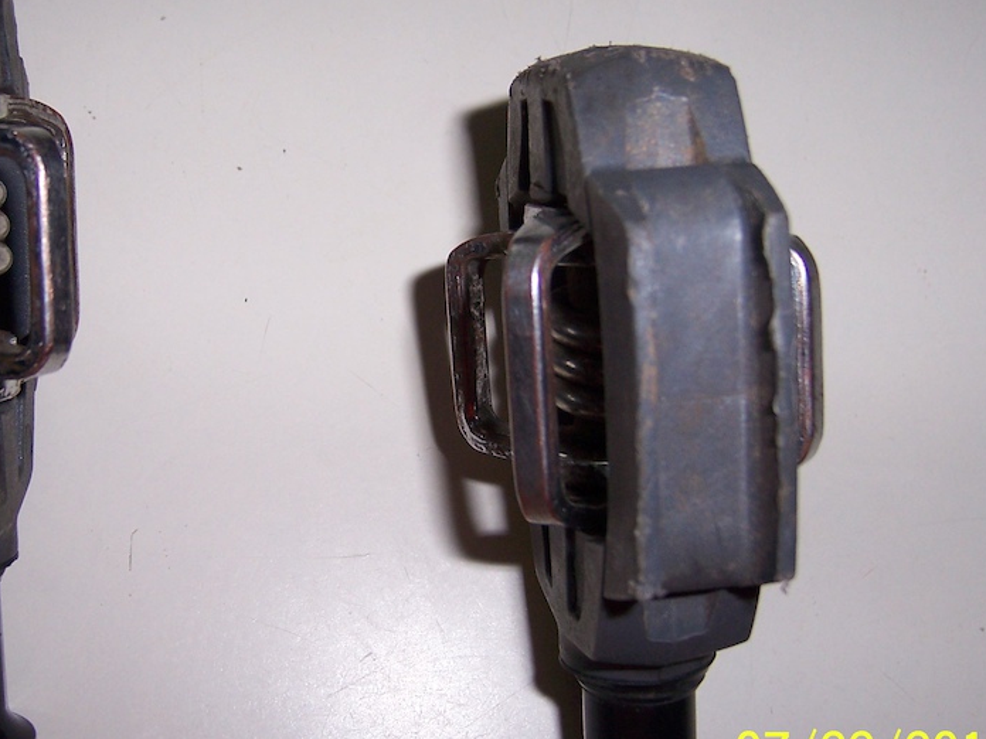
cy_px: 354
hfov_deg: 36.0
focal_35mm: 53
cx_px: 370
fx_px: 1510
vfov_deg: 27.5
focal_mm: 6.2
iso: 80
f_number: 2.8
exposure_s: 1/60
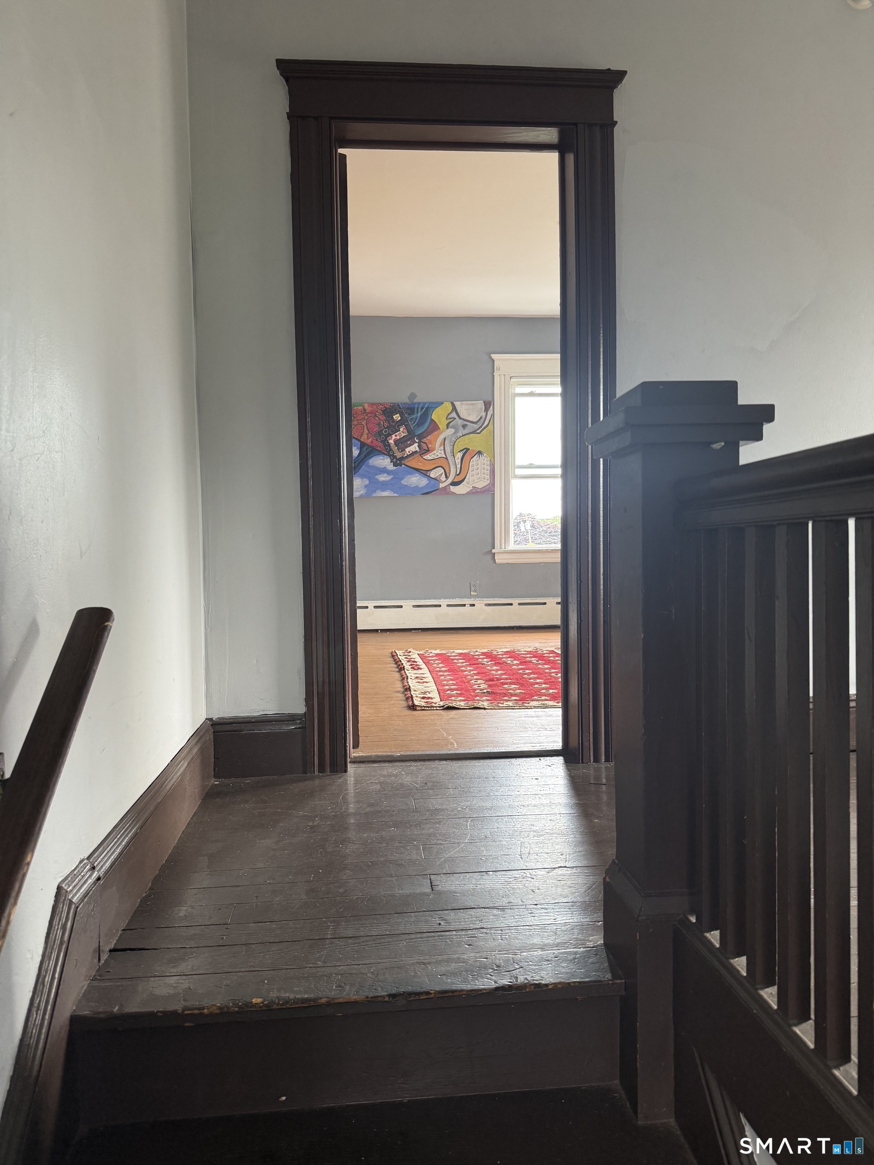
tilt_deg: -2.0
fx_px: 808
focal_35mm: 24
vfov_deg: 71.6
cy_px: 582
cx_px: 437
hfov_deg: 56.8
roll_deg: +0.8
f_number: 1.78
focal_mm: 6.76
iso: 200
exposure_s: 1/121
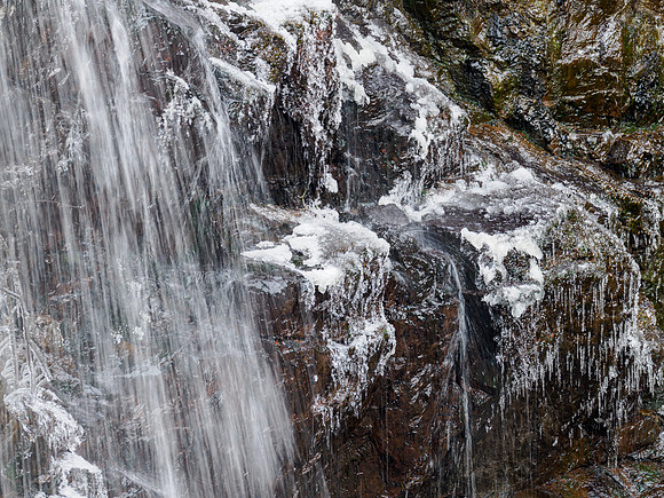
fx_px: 11528
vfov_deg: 2.5
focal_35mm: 601
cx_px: 332
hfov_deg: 3.3
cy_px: 249
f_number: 4.5
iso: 400
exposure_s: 1/20
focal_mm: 300
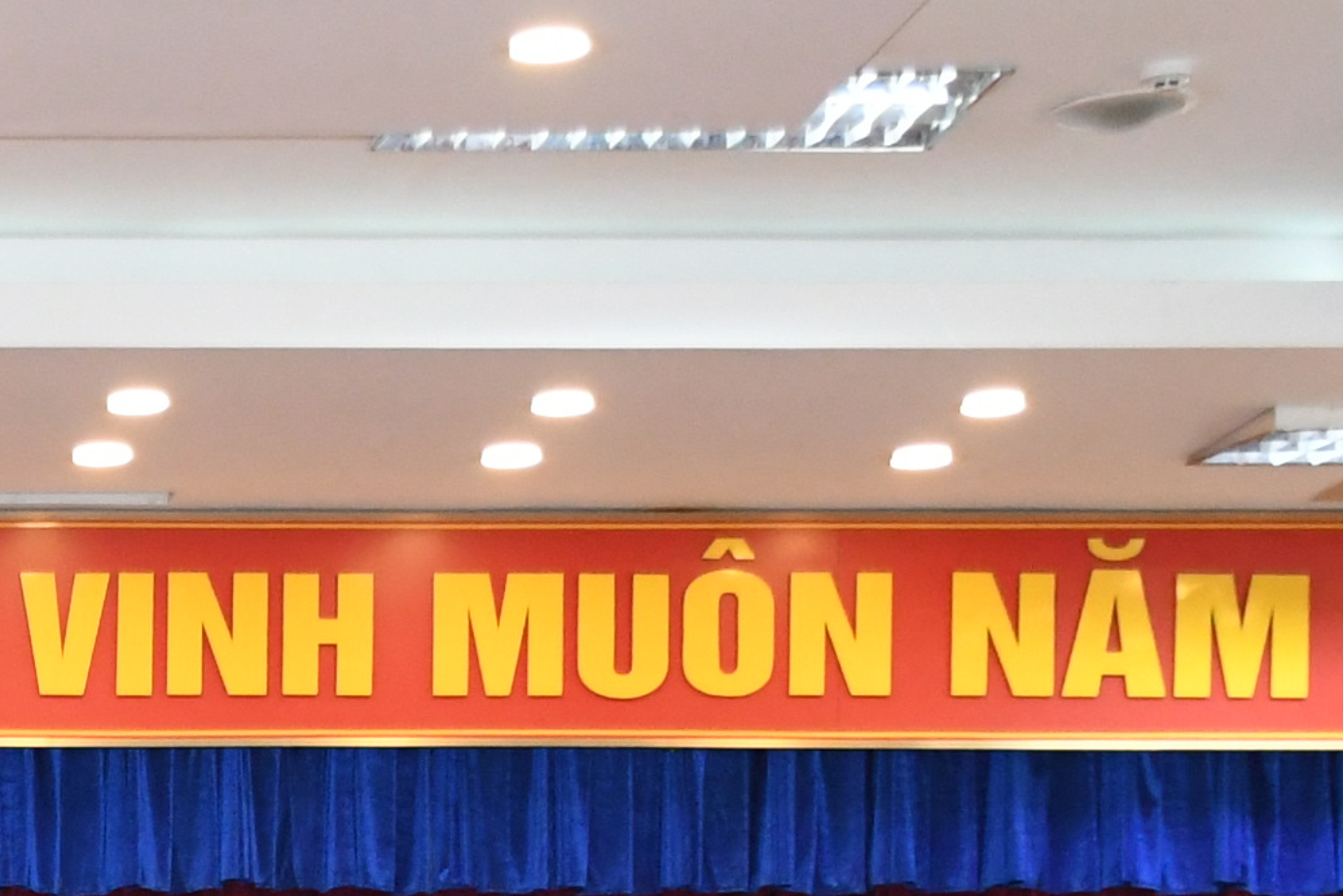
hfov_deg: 12.3
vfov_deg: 8.4
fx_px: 5858
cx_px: -774
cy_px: 1565
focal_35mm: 157
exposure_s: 1/200
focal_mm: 26
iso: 2500
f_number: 3.8
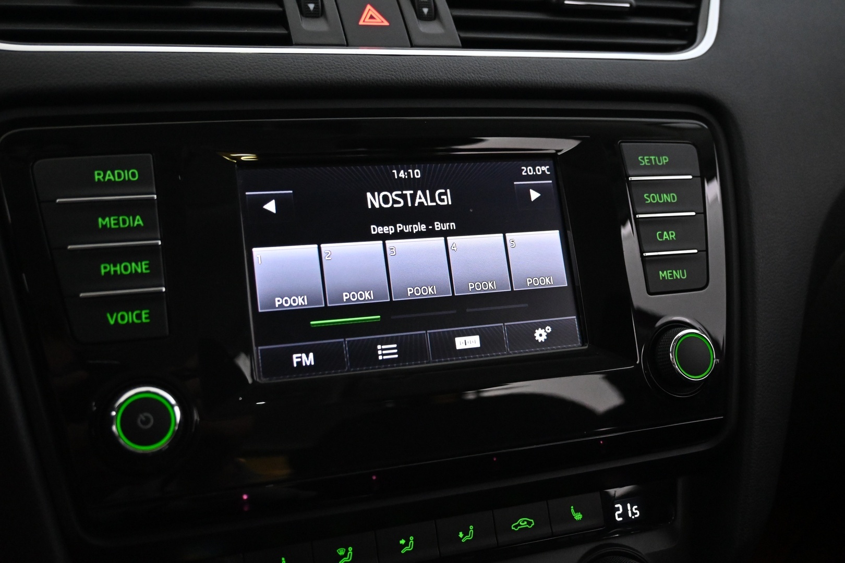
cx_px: 422
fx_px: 863
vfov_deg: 36.2
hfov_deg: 52.2
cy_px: 282
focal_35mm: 37
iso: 5000
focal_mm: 24.5
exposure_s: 1/40
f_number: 4.2
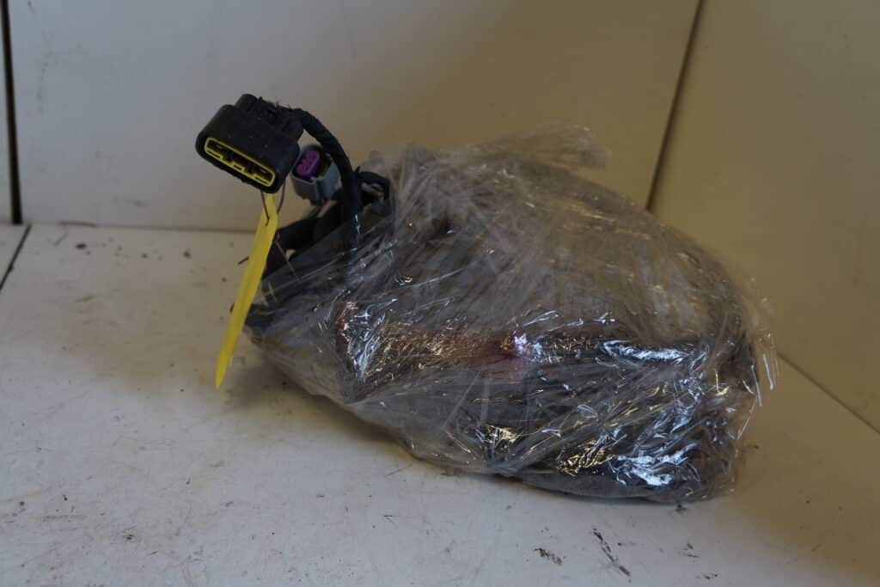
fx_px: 733
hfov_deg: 61.9
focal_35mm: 30
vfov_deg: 43.6
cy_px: 294
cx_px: 440
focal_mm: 20
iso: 320
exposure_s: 1/60
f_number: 4
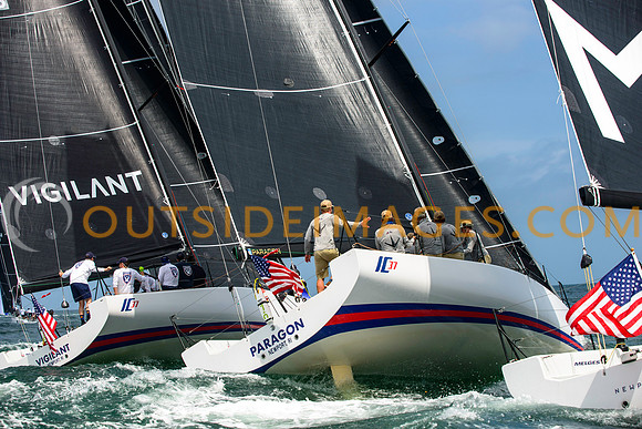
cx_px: 321
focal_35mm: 80
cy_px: 214
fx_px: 1427
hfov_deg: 25.4
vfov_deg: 17.1
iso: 400
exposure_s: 1/4000
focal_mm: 80
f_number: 5
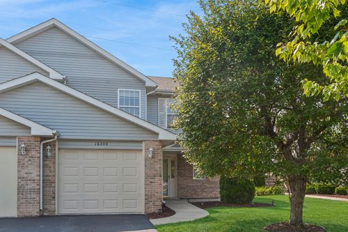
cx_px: 174
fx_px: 338
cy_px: 116
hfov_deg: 54.5
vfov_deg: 37.8
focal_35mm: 35
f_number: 8
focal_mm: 35
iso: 400
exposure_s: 1/500
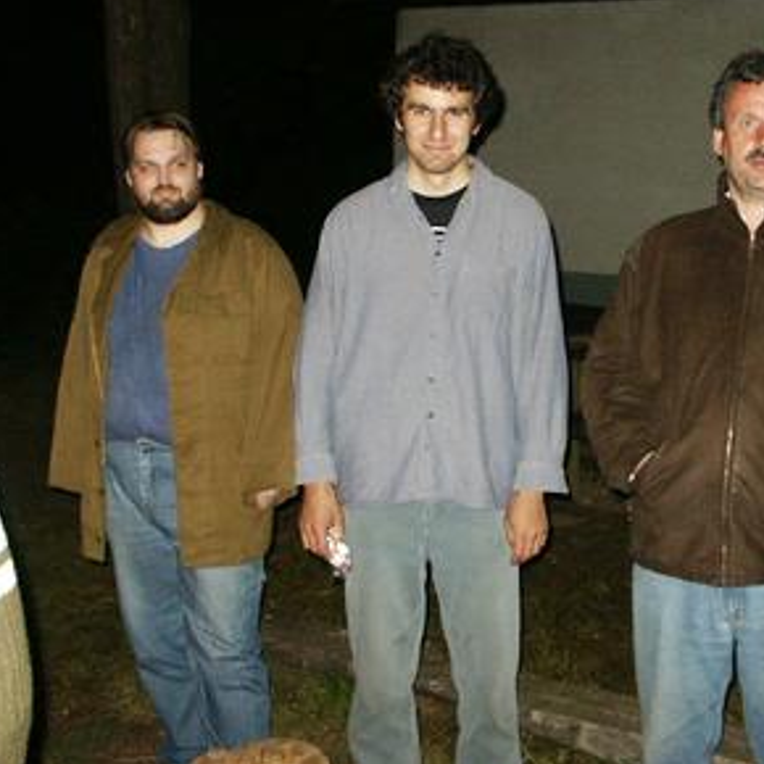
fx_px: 1598
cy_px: 211
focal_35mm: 64
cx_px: 524
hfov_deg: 26.7
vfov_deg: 26.6
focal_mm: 7.18
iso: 200
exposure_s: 1/45
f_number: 3
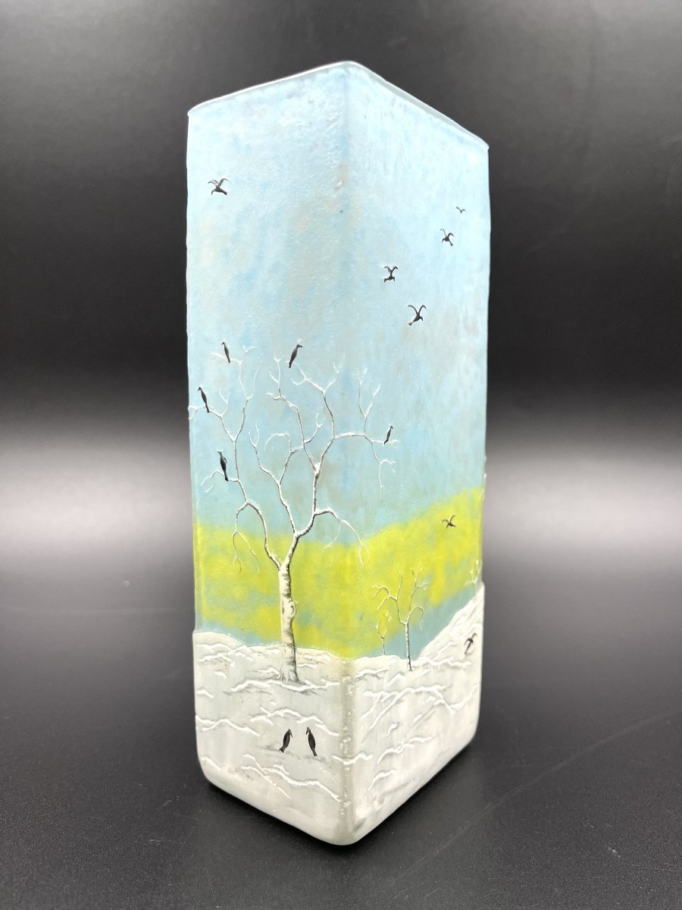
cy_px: 455
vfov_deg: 67.3
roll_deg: +2.1
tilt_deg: -7.1
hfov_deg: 53.1
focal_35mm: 26
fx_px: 683
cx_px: 341
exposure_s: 1/122
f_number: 1.6
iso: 64
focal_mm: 5.1
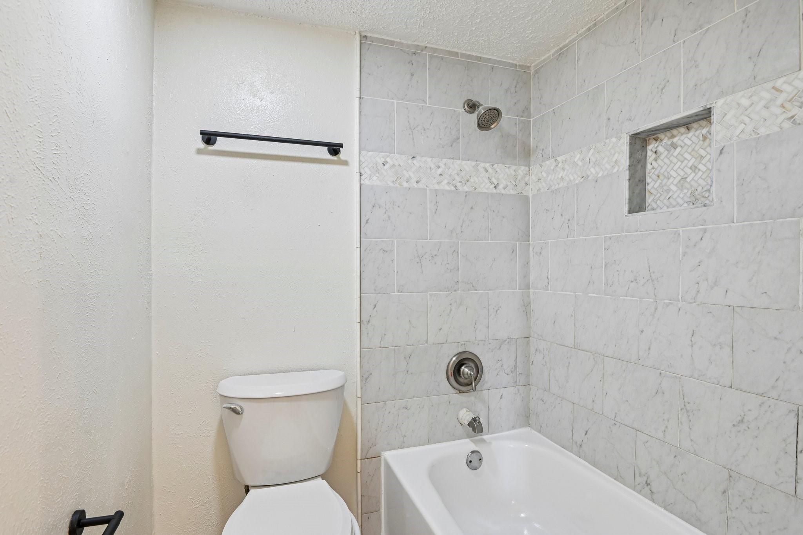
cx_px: 402
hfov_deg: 90.0
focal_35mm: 18
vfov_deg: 67.4
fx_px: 401
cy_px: 268
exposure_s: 1/25
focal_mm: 18
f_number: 8
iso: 400
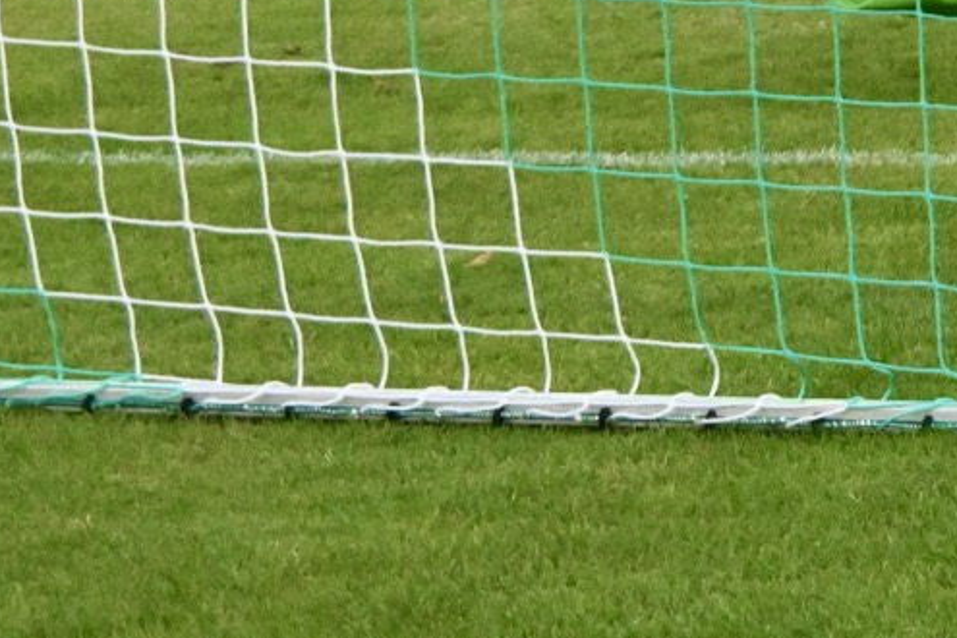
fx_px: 5050
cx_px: 1850
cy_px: -380
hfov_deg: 10.1
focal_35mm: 190
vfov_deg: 7.1
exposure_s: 1/1250
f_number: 9
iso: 3200
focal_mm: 47
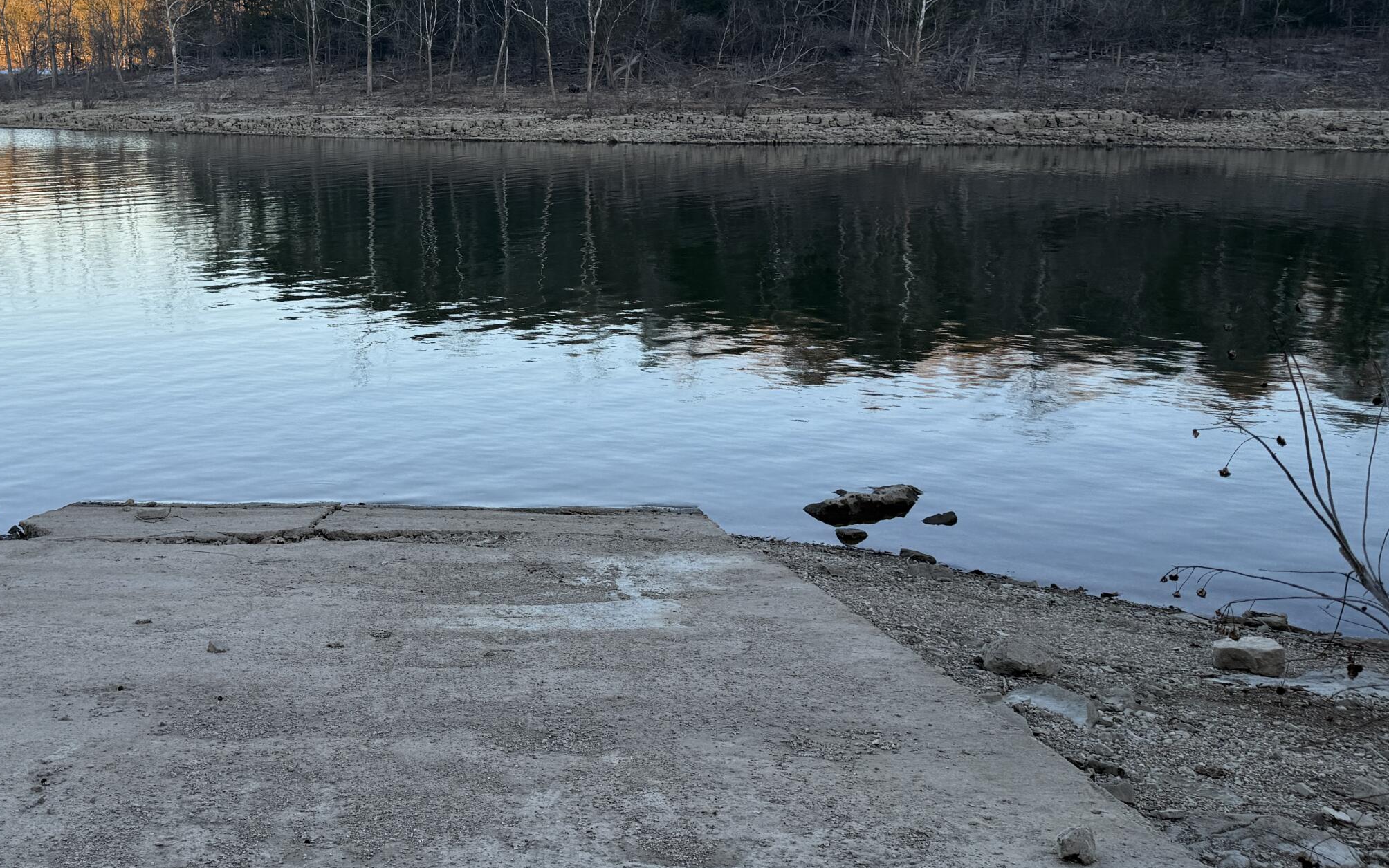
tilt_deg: -9.6
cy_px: 322
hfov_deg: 50.6
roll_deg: +0.2
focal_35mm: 38
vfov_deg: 33.4
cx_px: 457
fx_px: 1438
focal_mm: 6.76
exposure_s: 1/742
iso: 80
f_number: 1.78
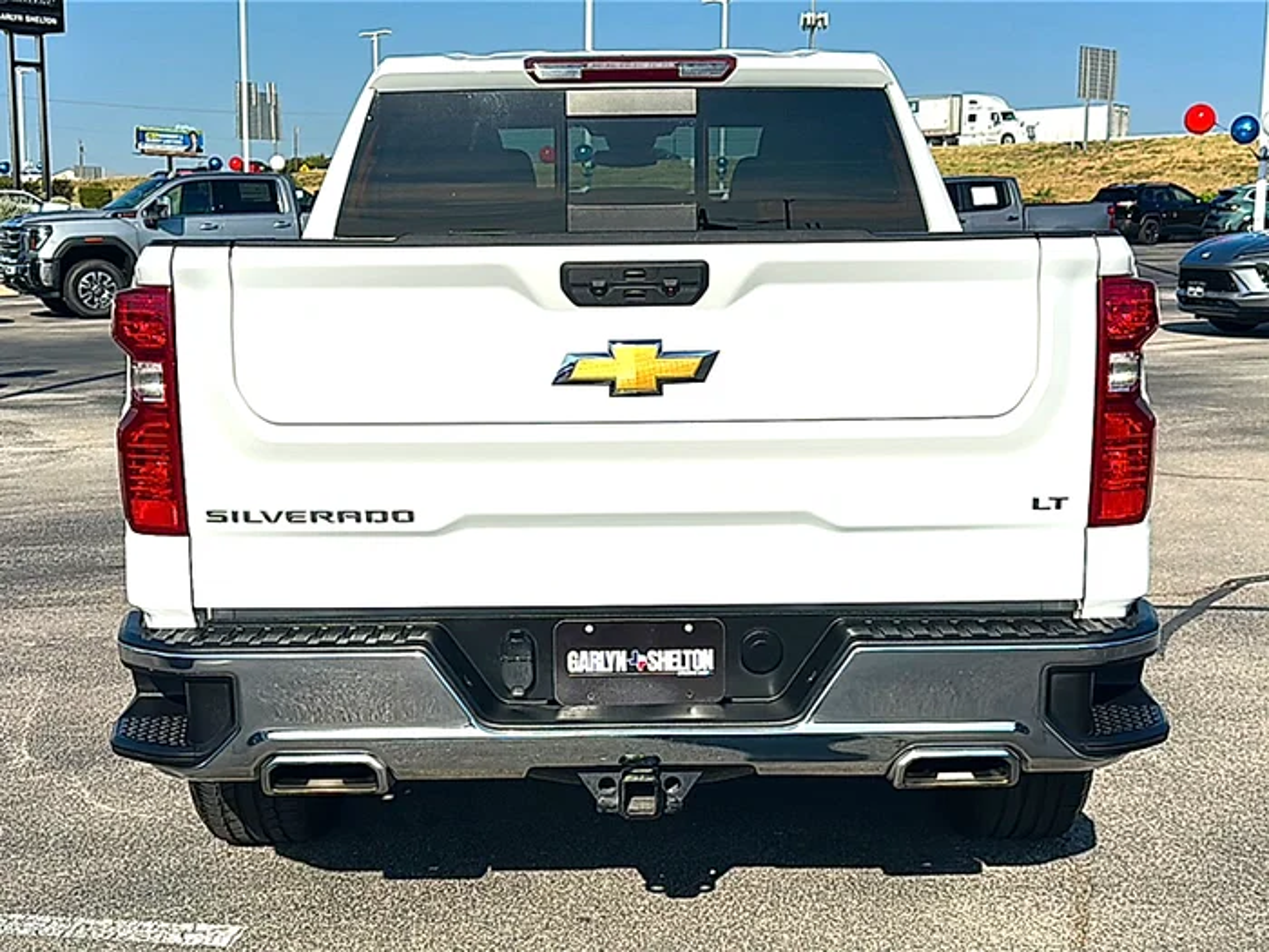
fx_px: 1503
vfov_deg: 35.1
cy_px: 476
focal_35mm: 41
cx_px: 634
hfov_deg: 45.8
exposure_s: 1/10989
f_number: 1.78
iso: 64
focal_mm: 6.86
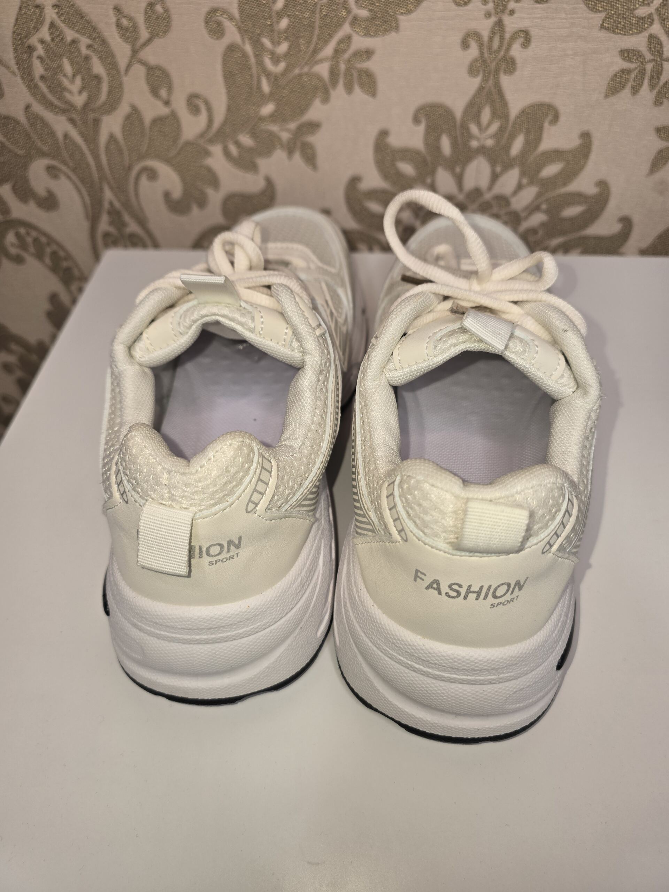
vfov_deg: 73.9
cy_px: 446
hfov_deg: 58.9
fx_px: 593
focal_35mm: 23
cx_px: 334
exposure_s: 1/100
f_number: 1.7
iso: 12
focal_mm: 6.3
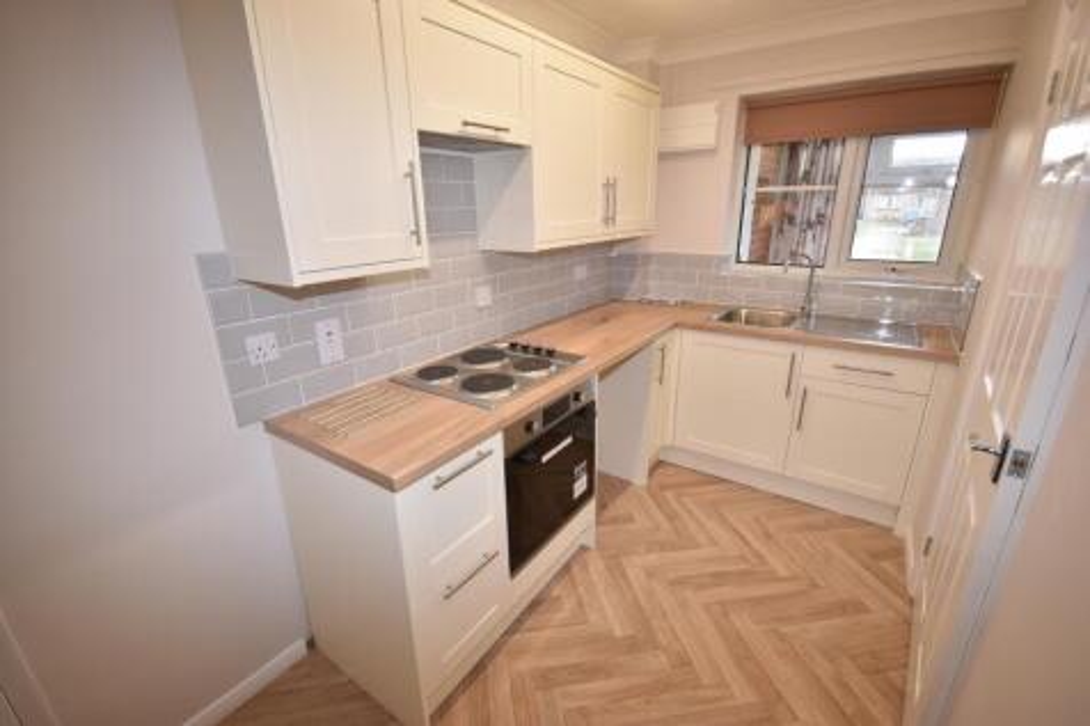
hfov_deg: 100.4
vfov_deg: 77.3
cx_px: 545
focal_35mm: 15
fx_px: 454
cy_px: 363
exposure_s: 1/60
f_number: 4.8
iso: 280
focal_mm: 10
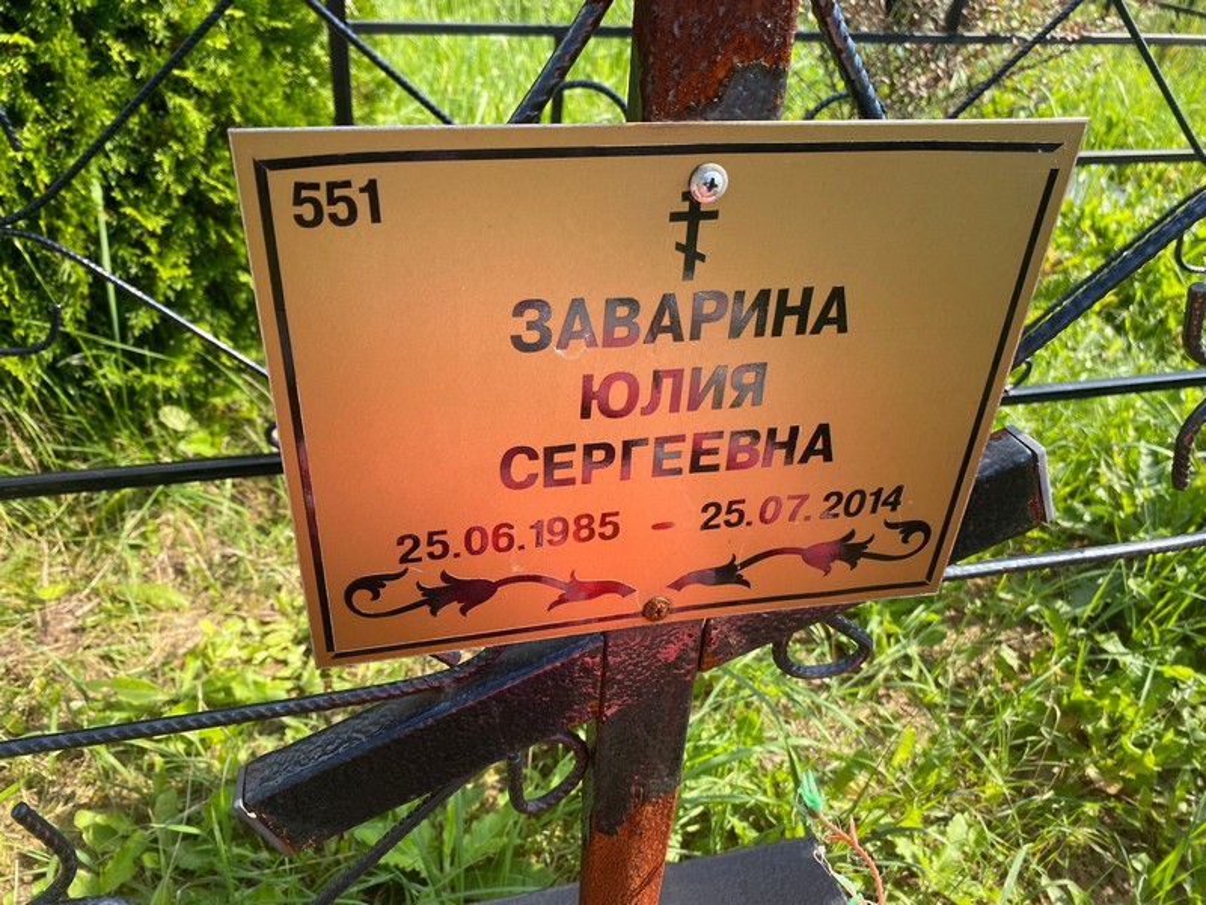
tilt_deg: -35.1
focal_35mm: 26
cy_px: 452
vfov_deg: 53.1
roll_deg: -2.7
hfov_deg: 67.3
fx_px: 906
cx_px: 603
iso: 32
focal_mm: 4.25
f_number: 1.8
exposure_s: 1/752
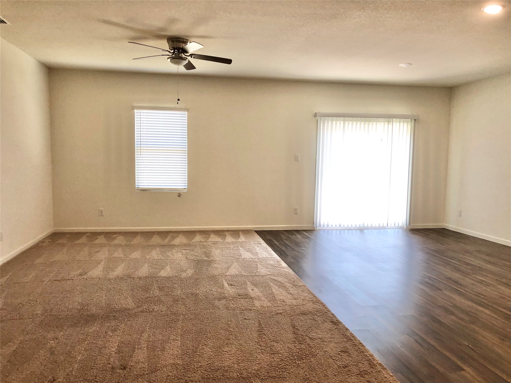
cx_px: 256
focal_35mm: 28
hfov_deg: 63.4
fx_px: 413
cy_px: 192
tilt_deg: -5.1
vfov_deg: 49.7
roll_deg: -1.2
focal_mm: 3.99
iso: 25
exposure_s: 1/30
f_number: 1.8
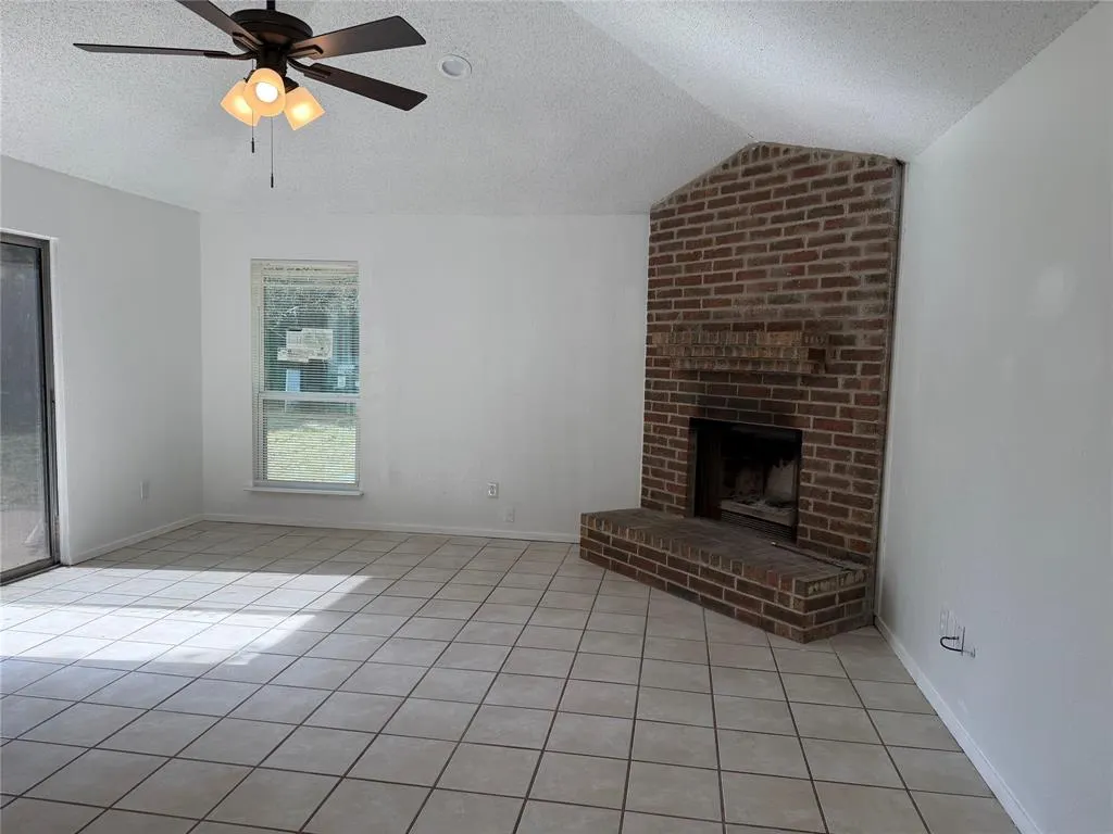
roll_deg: -0.6
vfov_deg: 56.8
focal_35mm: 24
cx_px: 556
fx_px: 772
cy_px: 417
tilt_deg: -3.8
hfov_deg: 71.6
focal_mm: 6.76
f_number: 1.78
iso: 100
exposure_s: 1/593
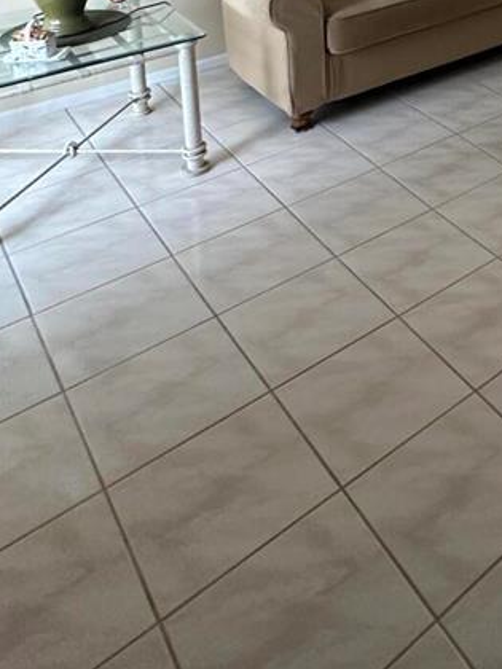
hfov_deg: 30.5
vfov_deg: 36.4
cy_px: -131
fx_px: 773
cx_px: 602
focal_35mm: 40
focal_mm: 2.22
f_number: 2.2
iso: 320
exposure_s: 1/60
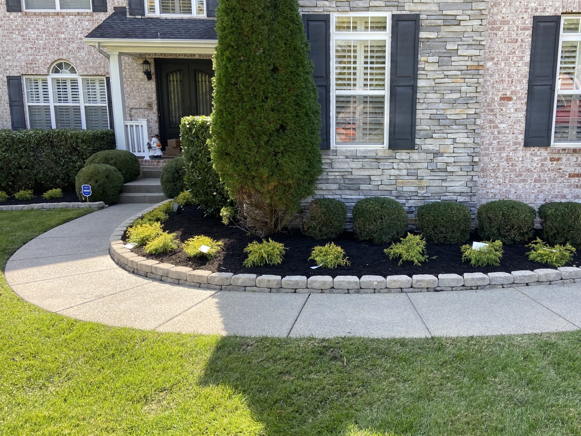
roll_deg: +0.6
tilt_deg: -11.5
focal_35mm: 32
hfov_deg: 56.5
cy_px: 229
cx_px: 340
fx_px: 537
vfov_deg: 44.1
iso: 32
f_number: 1.8
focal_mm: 4.25
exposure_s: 1/454
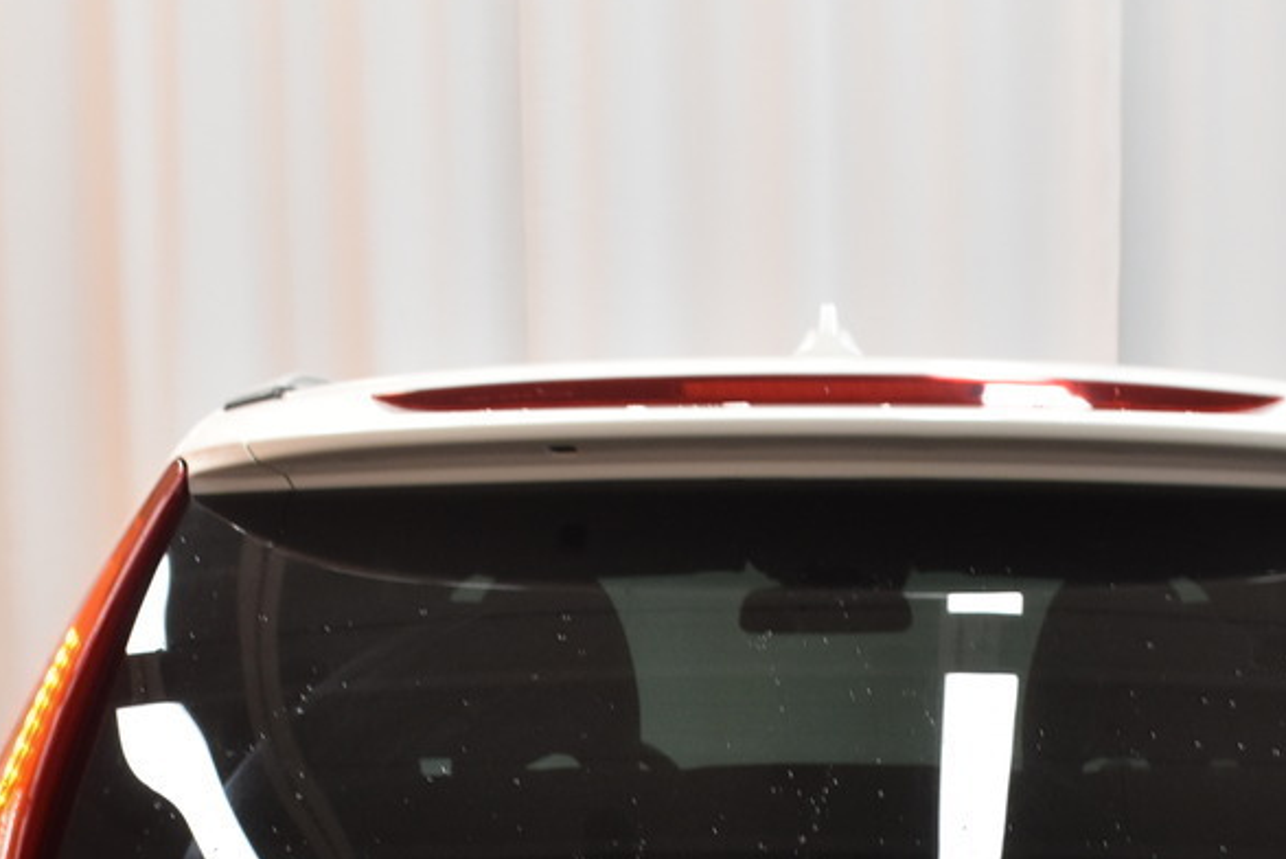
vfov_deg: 14.4
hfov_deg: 22.3
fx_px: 3252
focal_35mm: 91
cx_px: 819
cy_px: 1135
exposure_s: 1/8
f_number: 5
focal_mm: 22
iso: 640
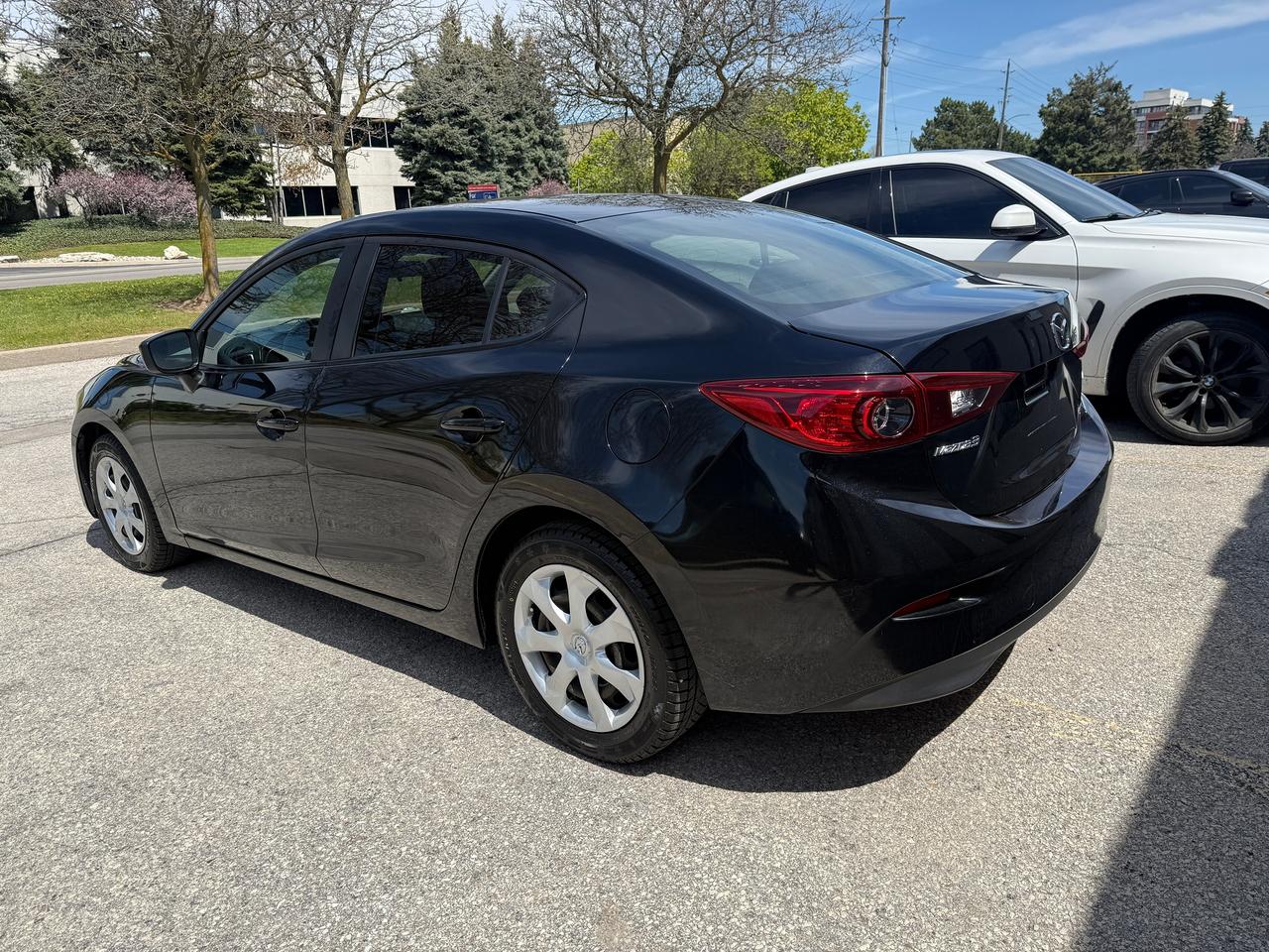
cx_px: 634
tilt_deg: -16.8
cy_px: 476
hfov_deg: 71.6
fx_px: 880
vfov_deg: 56.8
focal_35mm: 24
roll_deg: +1.5
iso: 80
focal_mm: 6.76
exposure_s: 1/3759
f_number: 1.78
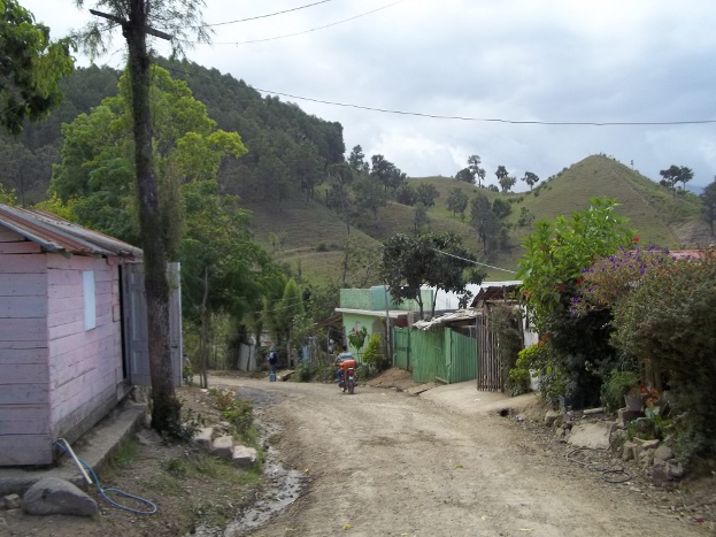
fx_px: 682
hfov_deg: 55.4
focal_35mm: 33
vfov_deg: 42.9
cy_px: 268
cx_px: 357
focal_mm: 5.7
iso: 64
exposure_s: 1/250
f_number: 2.9
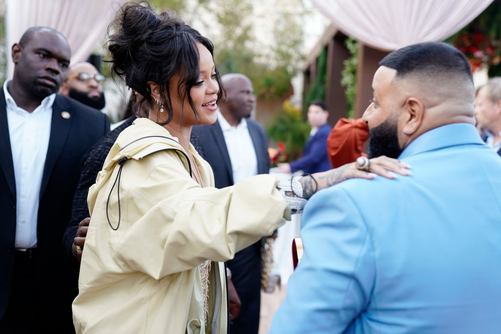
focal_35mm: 49
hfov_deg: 40.3
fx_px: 682
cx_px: 250
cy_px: 167
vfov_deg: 27.5
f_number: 2.8
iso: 320
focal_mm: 49
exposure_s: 1/100
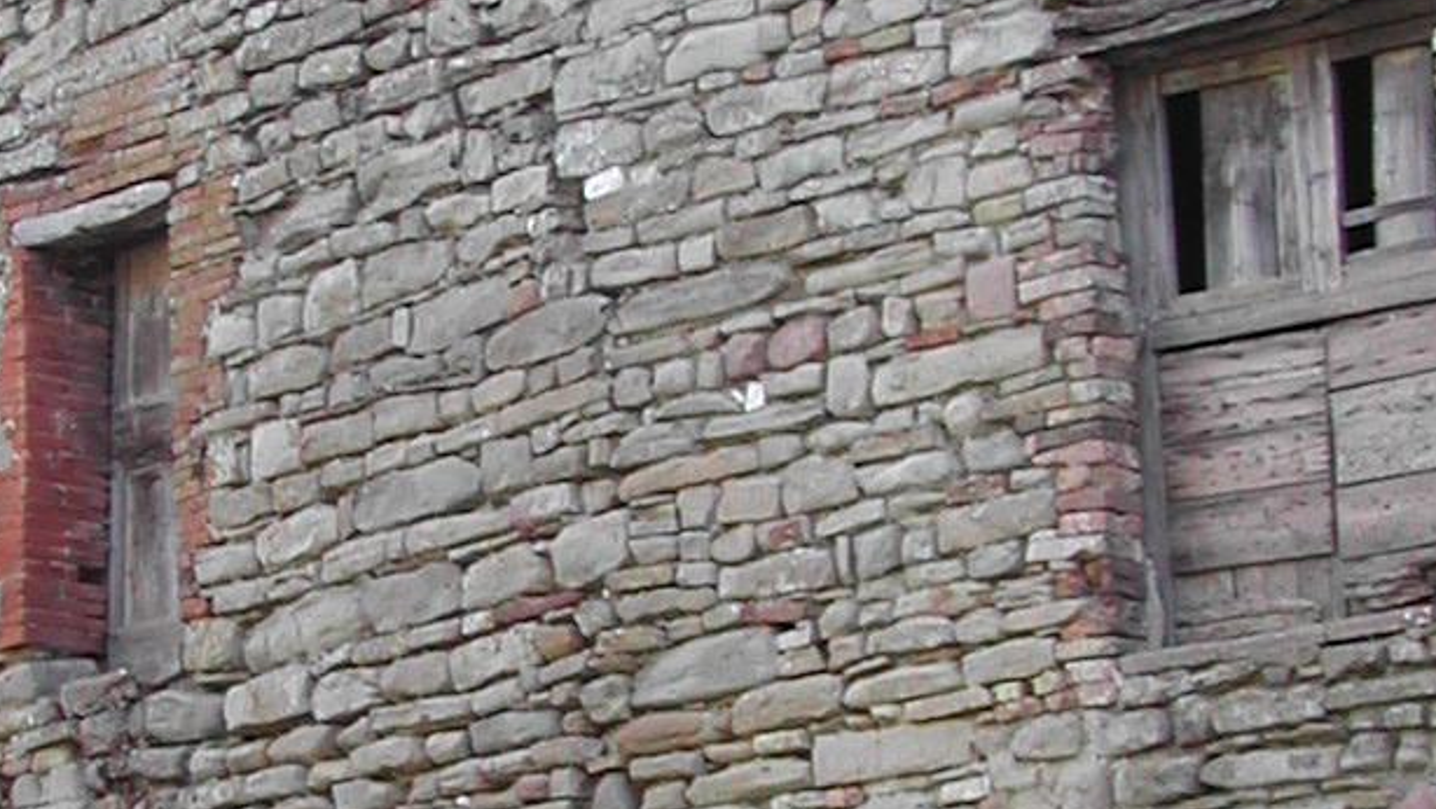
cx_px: 582
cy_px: 711
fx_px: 5257
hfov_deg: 15.5
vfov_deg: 8.8
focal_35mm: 138
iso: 100
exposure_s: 1/112
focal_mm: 8
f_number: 2.8
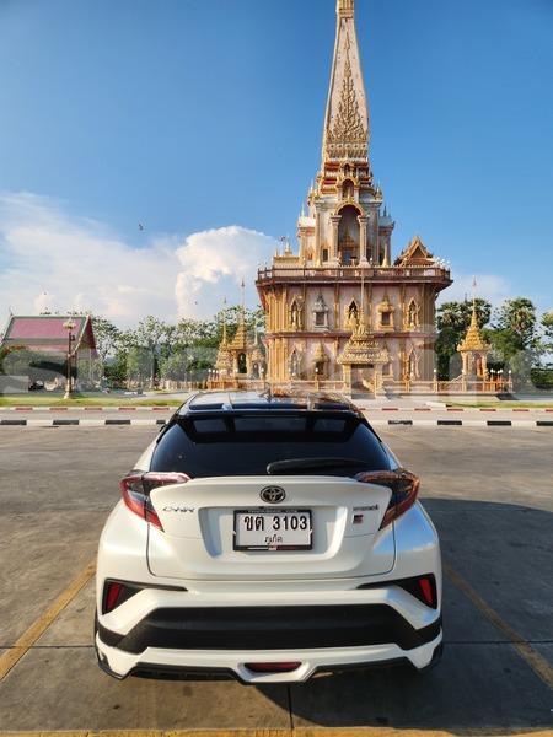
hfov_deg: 58.9
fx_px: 490
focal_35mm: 23
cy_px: 368
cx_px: 276
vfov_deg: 73.9
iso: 20
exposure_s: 1/1202
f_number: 1.8
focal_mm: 5.4
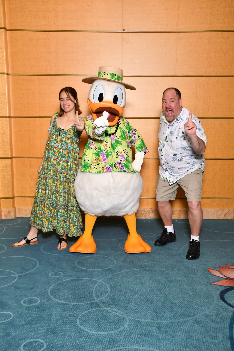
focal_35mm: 40
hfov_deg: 33.4
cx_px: 117
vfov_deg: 48.5
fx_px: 390
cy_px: 176
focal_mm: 27
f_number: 6.3
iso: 500
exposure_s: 1/125
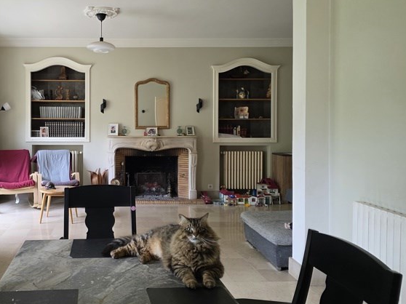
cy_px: 134
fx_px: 387
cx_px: 126
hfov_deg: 53.9
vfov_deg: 42.8
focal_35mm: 33
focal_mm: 6.3
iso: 200
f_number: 1.7
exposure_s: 1/100
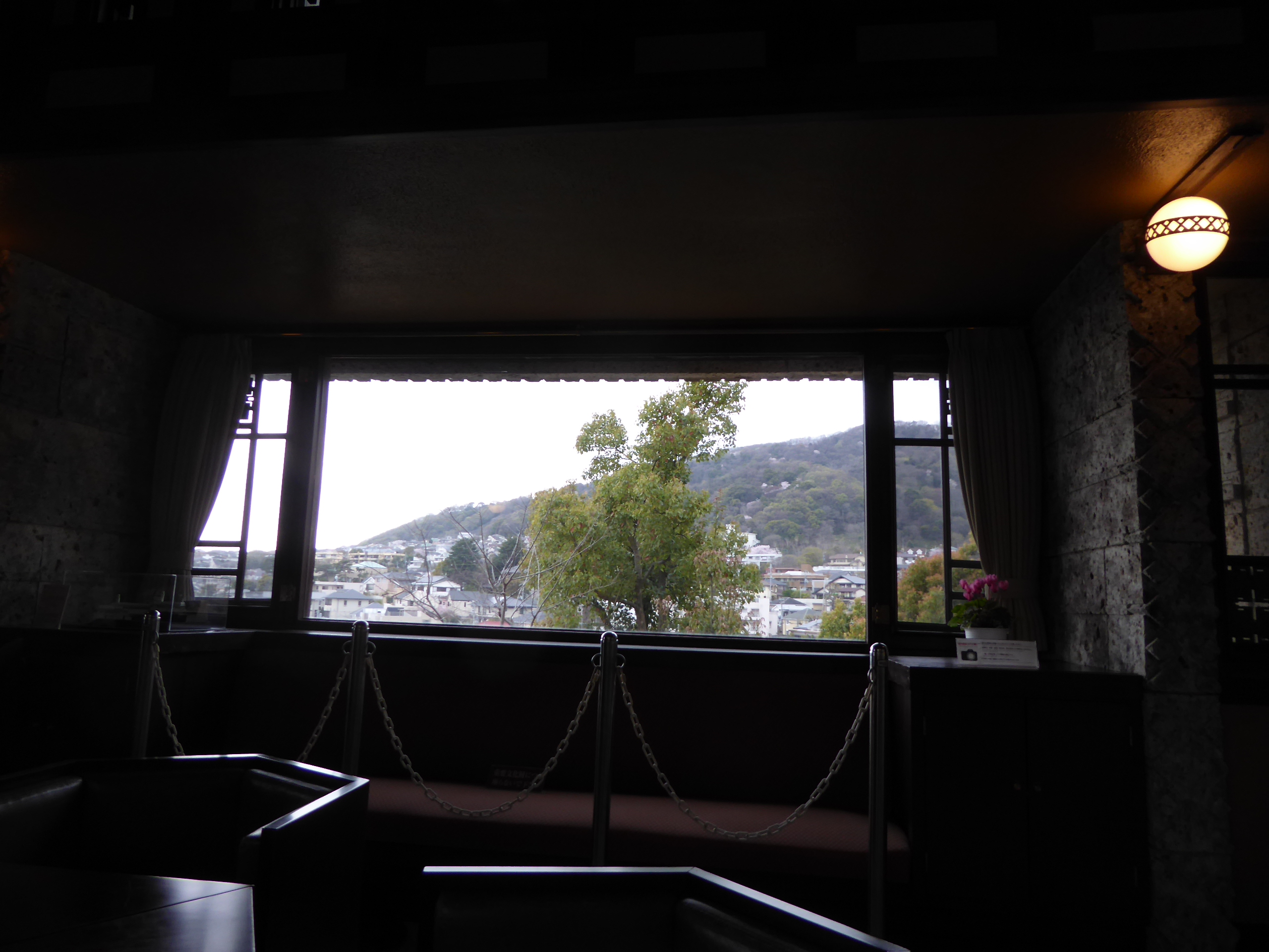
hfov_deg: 69.4
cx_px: 634
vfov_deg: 54.9
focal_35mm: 25
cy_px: 476
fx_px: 916
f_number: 3.3
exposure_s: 1/60
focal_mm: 4.3
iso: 100
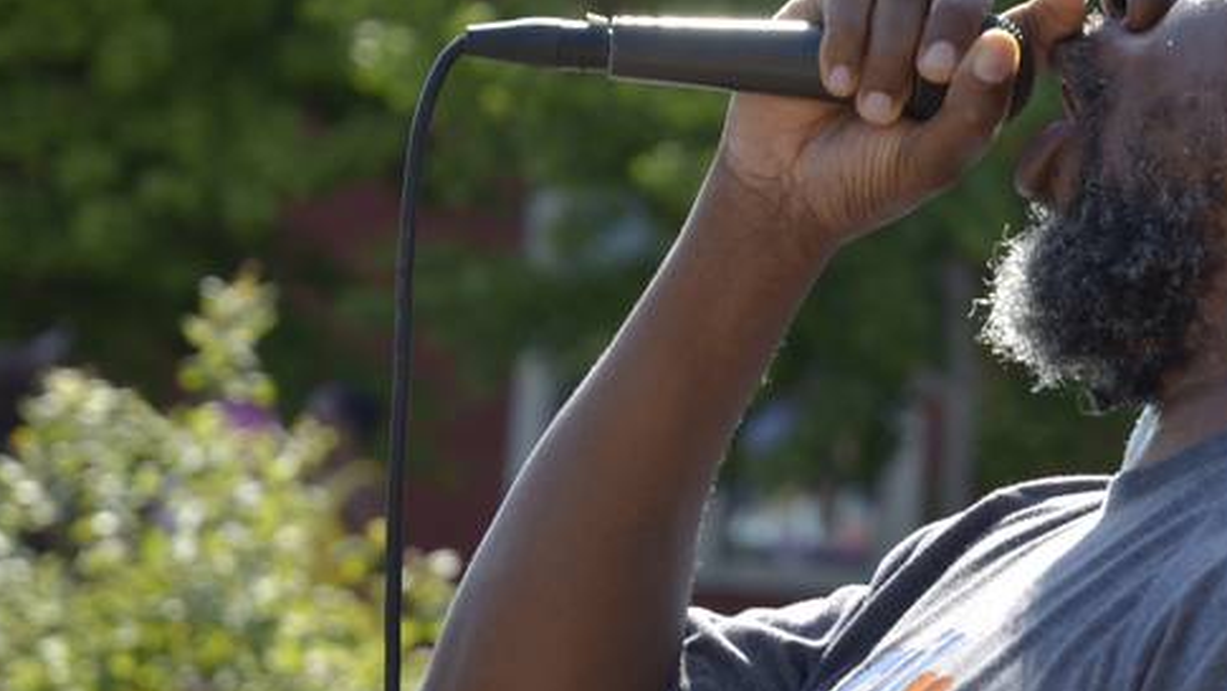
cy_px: 289
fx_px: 8102
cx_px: 1116
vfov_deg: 4.9
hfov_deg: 8.6
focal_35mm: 249
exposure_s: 1/500
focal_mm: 85
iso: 200
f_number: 5.6
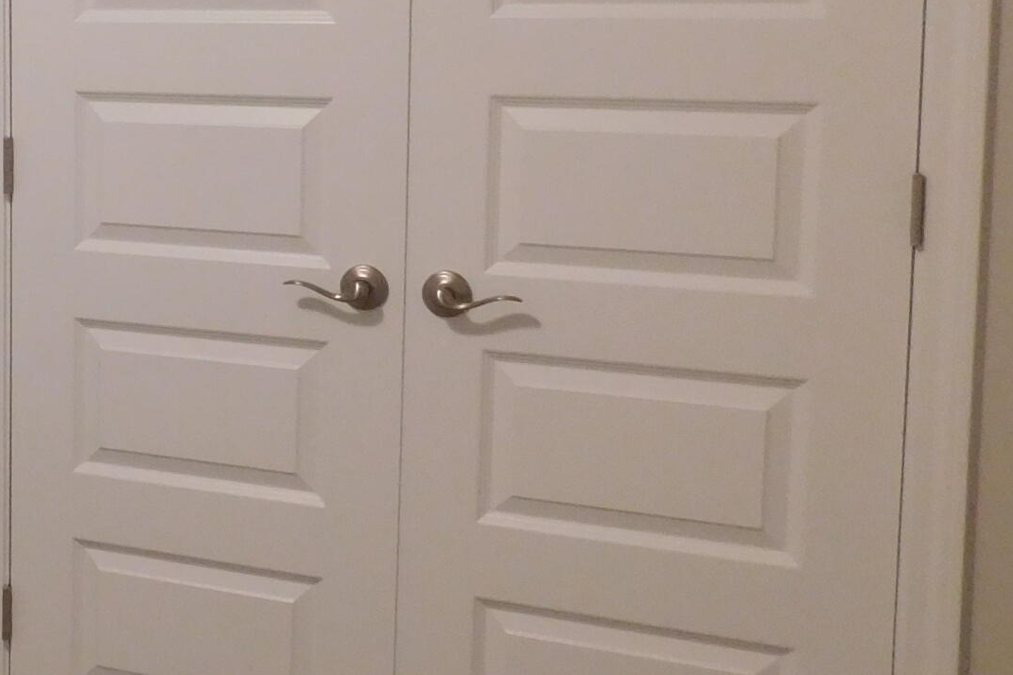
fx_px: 1885
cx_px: -399
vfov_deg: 20.1
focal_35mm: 67
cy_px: 143
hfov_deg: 24.9
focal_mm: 4
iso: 280
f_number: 3
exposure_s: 1/30
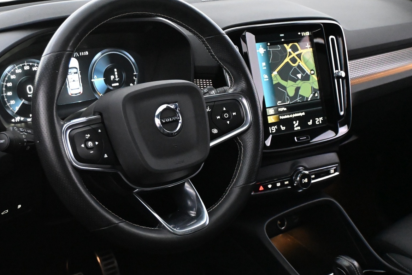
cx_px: 158
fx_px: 584
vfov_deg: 26.4
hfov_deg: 38.6
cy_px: 115
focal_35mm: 51
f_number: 4.2
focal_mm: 24.5
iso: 8000
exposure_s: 1/60
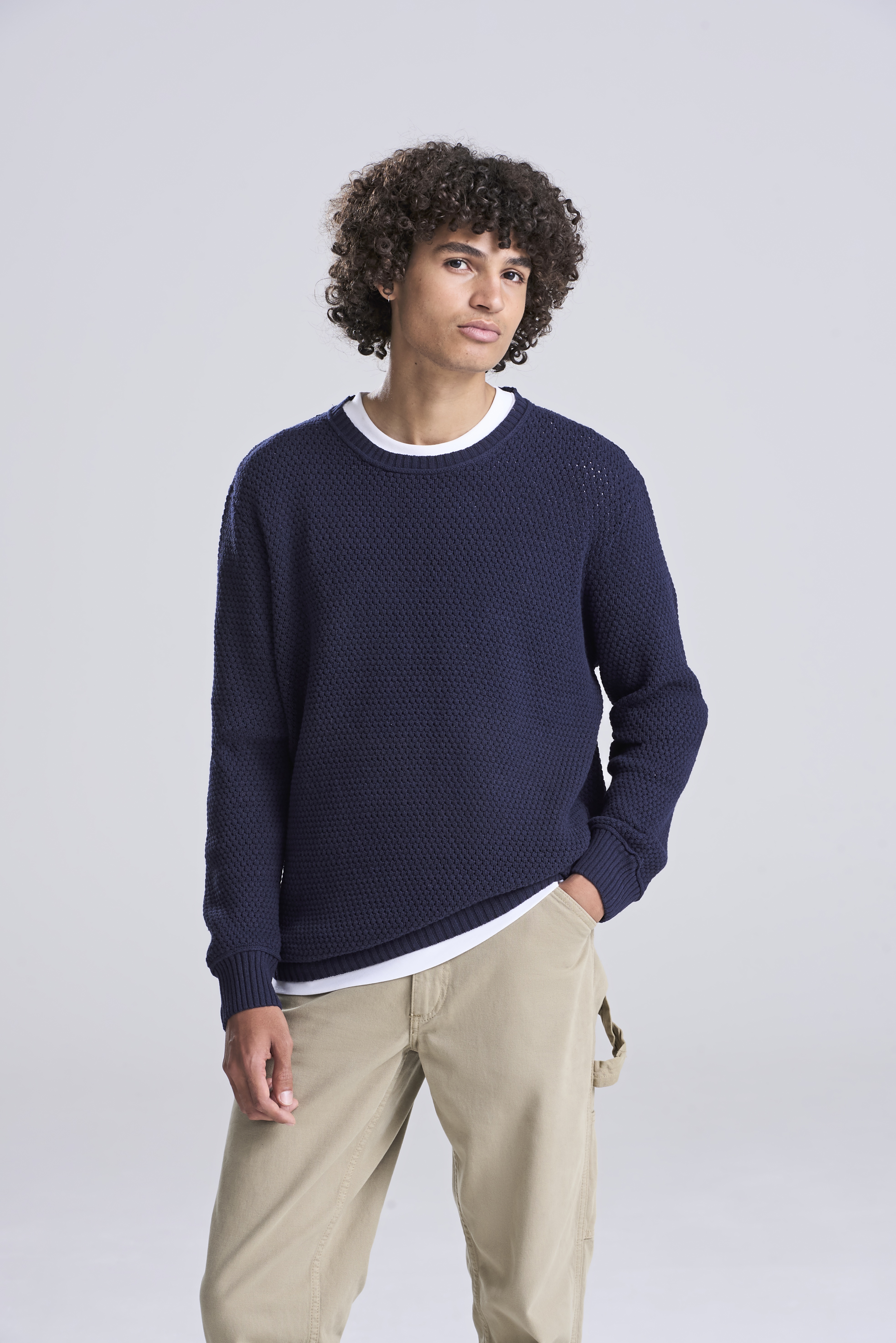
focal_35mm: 122
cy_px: 672
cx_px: 448
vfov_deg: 16.8
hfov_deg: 11.2
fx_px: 4551
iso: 400
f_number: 10
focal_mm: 122
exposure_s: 1/160
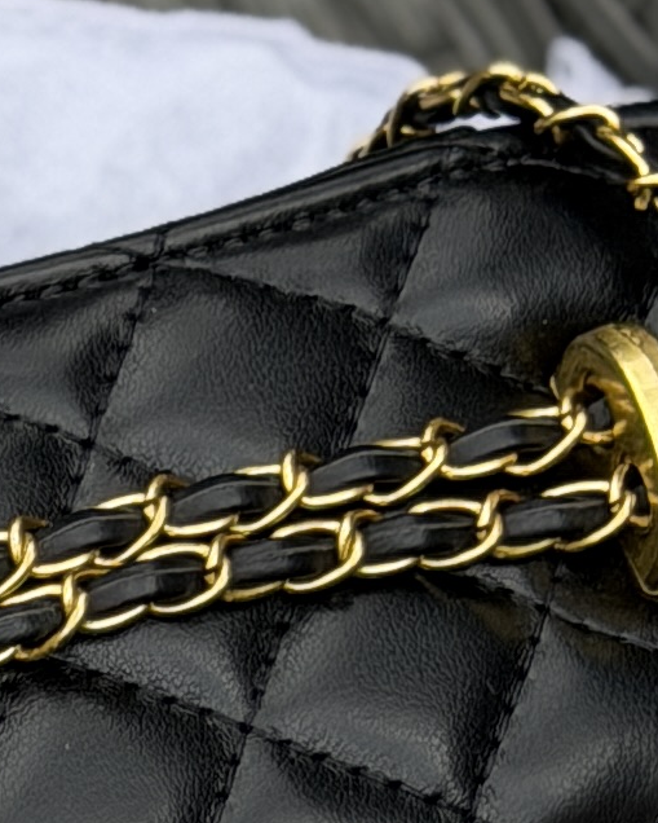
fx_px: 7228
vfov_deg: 6.4
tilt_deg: -74.2
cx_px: -854
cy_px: 1541
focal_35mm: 297
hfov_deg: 5.1
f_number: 1.78
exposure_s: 1/769
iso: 64
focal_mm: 6.76
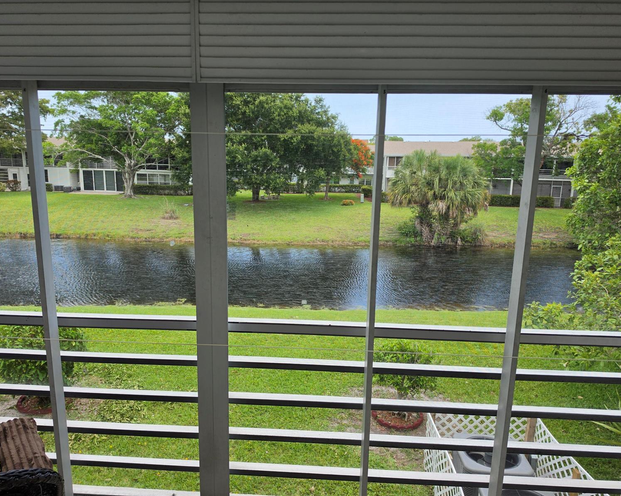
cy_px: 248
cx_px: 299
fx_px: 441
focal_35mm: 24
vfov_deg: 58.8
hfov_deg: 70.3
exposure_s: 1/1951
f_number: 1.4
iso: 64
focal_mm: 6.5
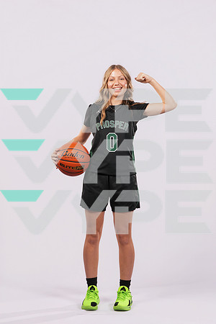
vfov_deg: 28.8
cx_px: 108
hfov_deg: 19.5
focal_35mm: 70
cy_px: 162
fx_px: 630
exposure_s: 1/125
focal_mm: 70
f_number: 11
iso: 200
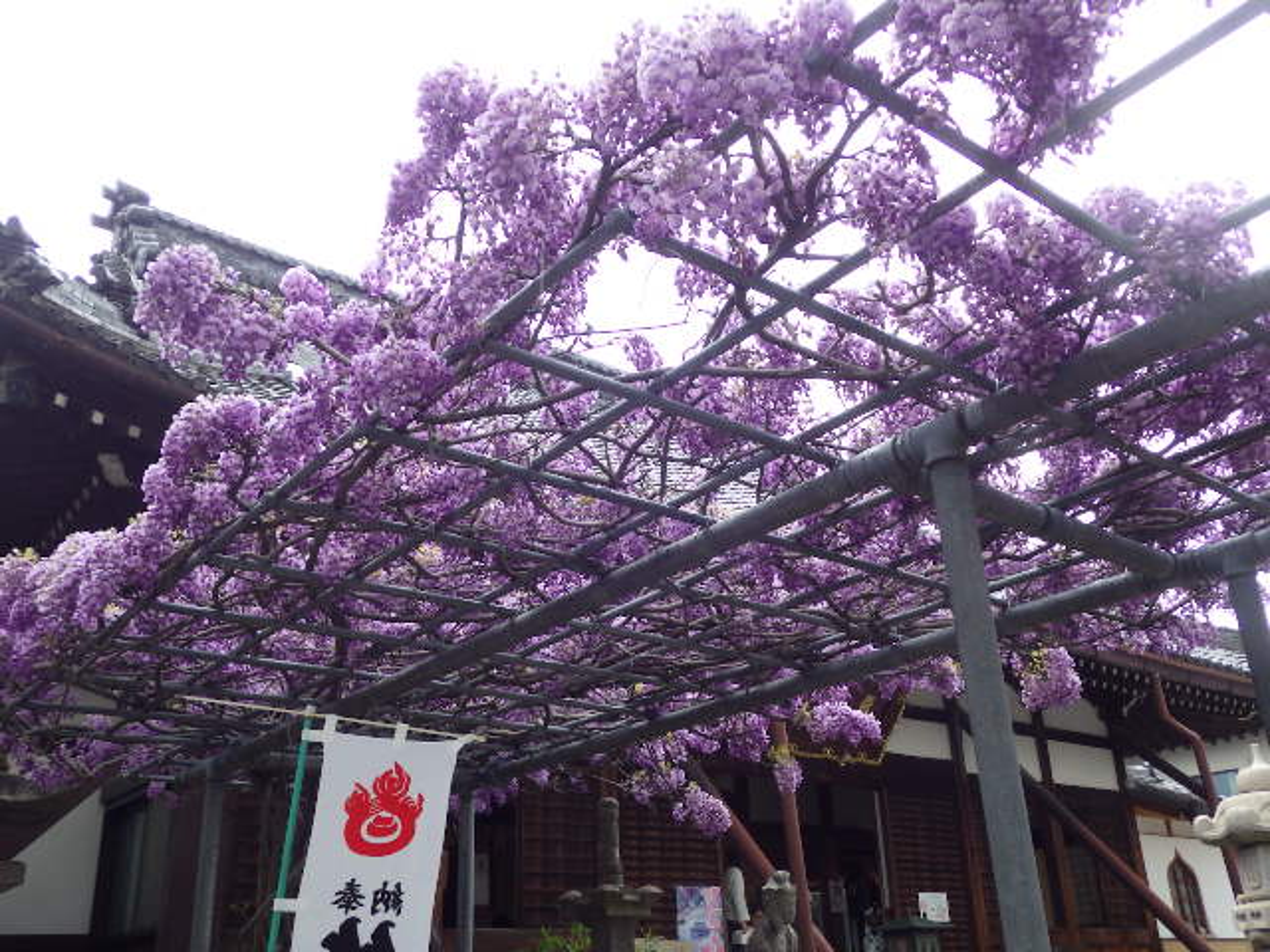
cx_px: 635
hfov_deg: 55.4
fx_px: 1211
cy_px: 476
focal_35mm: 33
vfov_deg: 42.9
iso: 125
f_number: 3.3
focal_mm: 5.9
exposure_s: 1/160
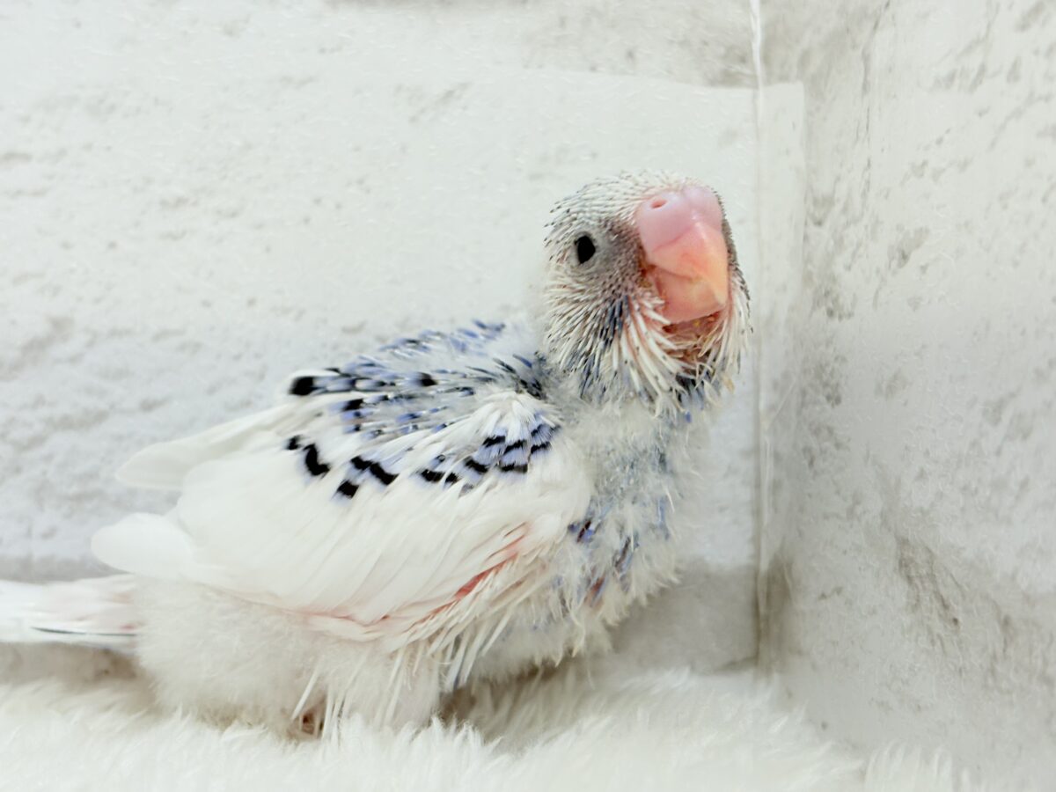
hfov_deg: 36.8
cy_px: 396
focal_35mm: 52
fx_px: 1586
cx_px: 528
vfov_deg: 28.0
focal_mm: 5.96
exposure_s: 1/100
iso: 80
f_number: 1.6
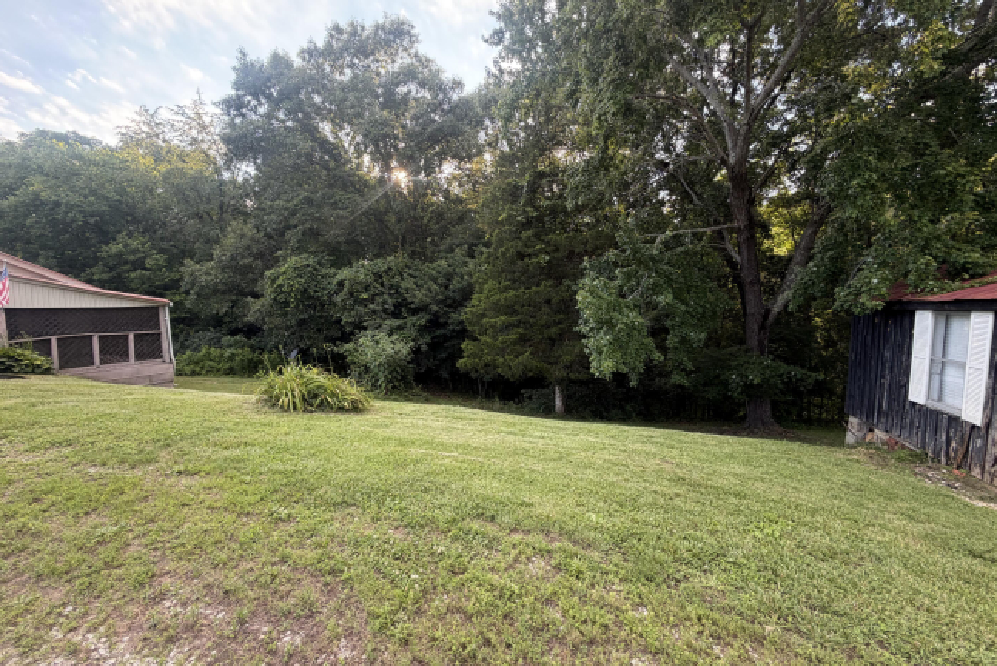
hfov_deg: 100.4
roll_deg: -0.5
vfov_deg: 77.4
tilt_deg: -5.5
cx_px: 500
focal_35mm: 15
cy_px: 336
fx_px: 416
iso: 64
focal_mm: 2.22
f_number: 2.2
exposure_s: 1/121
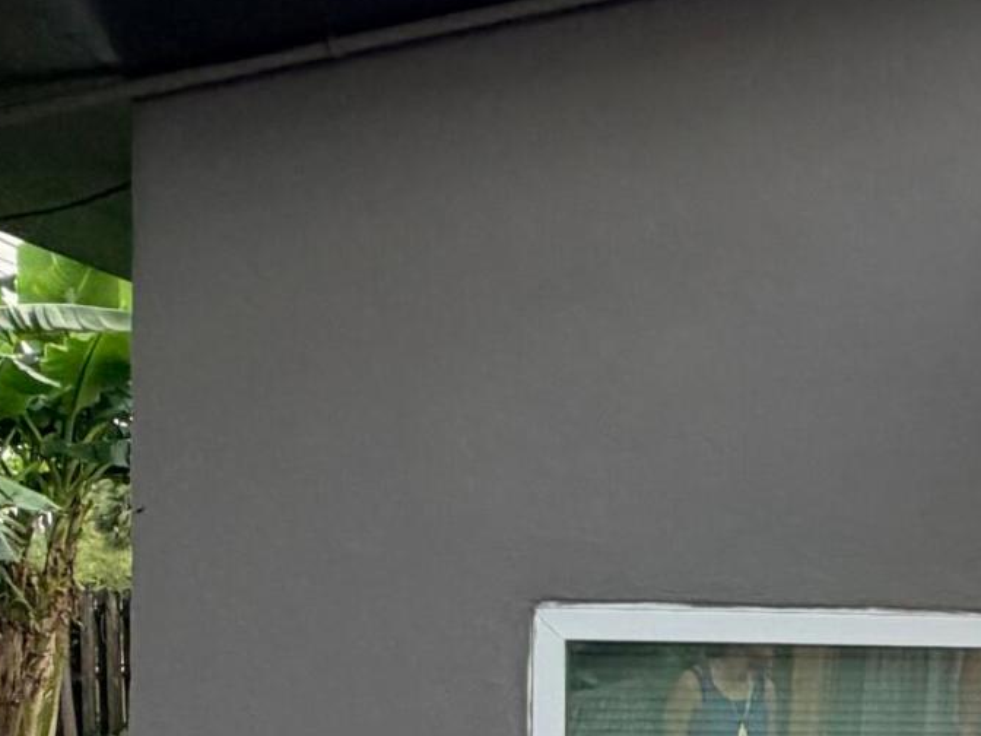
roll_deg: -2.2
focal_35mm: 60
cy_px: 656
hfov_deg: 27.4
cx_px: 1239
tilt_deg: -2.8
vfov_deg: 23.8
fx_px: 1700
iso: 64
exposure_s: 1/121
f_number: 2.2
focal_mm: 2.22
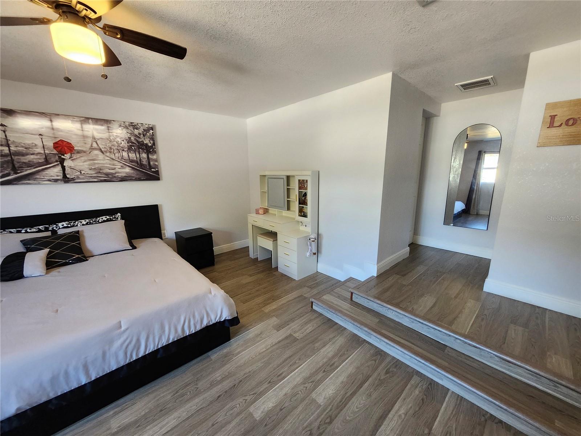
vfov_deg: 89.9
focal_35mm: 13
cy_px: 218
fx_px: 218
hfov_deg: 106.2
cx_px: 290
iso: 200
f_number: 2.2
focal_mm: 1.74
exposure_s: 1/60
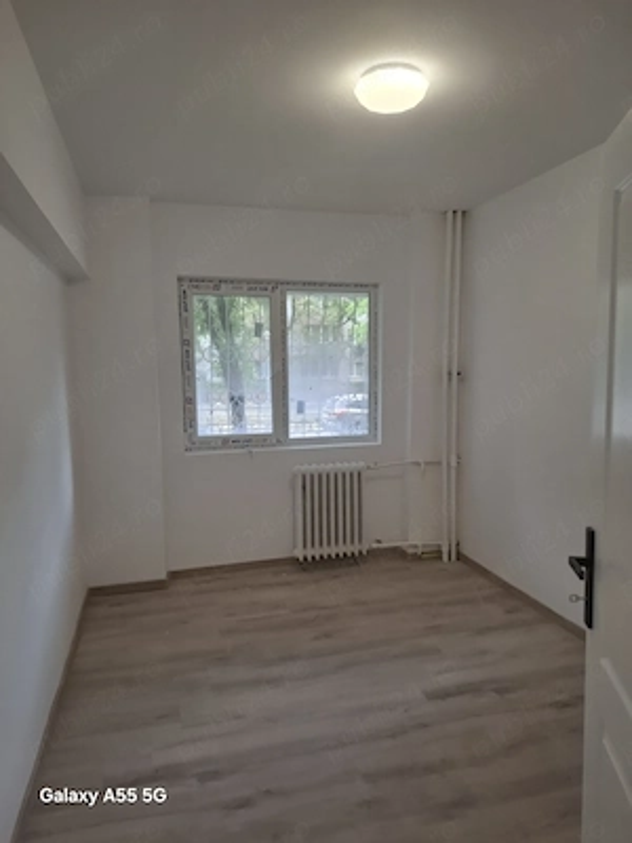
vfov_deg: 73.9
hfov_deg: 58.9
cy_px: 422
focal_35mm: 23
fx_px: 560
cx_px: 316
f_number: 1.8
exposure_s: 1/100
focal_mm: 5.54
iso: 125
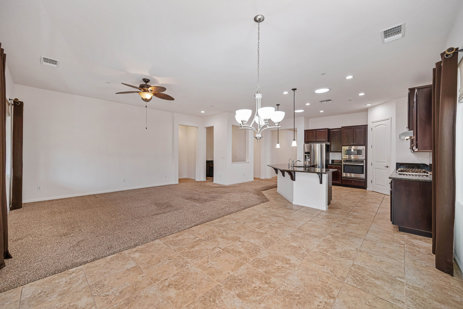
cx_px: 232
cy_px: 154
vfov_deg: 81.2
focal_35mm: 14
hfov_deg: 104.3
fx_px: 180
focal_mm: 14
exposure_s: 1/160
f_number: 6.3
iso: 640
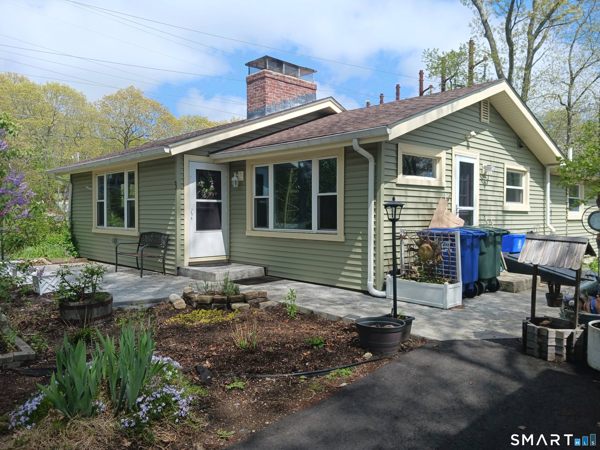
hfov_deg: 65.3
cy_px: 225
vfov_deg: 51.4
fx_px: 468
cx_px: 300
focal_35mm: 27
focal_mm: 4
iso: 20
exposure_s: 1/271
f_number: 1.8
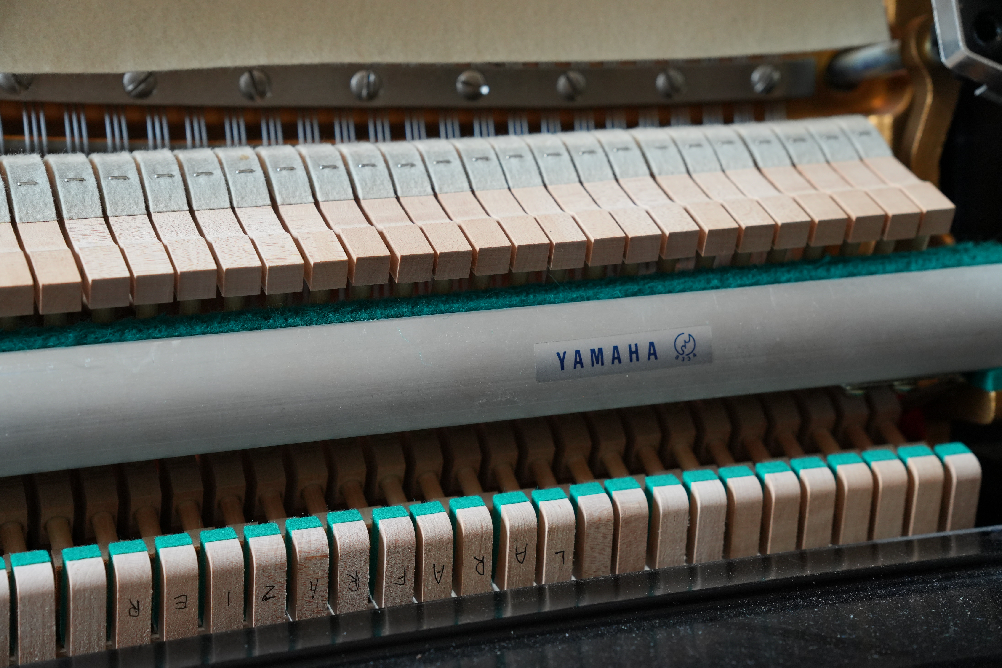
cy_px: 334
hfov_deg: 27.5
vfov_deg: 18.5
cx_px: 501
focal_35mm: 74
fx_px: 2045
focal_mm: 49
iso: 1000
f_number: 4
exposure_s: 1/160
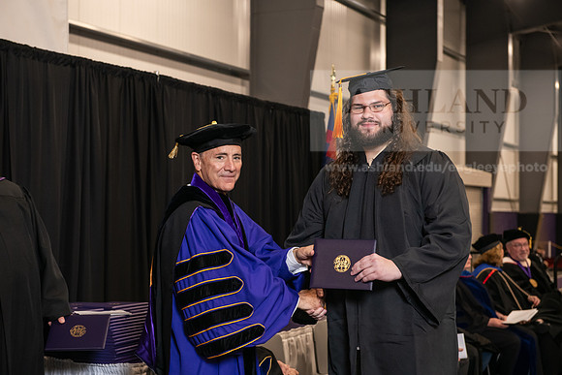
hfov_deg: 30.5
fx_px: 1031
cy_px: 188
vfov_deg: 20.6
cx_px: 281
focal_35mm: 66
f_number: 5
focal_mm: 66
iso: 1600
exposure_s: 1/125
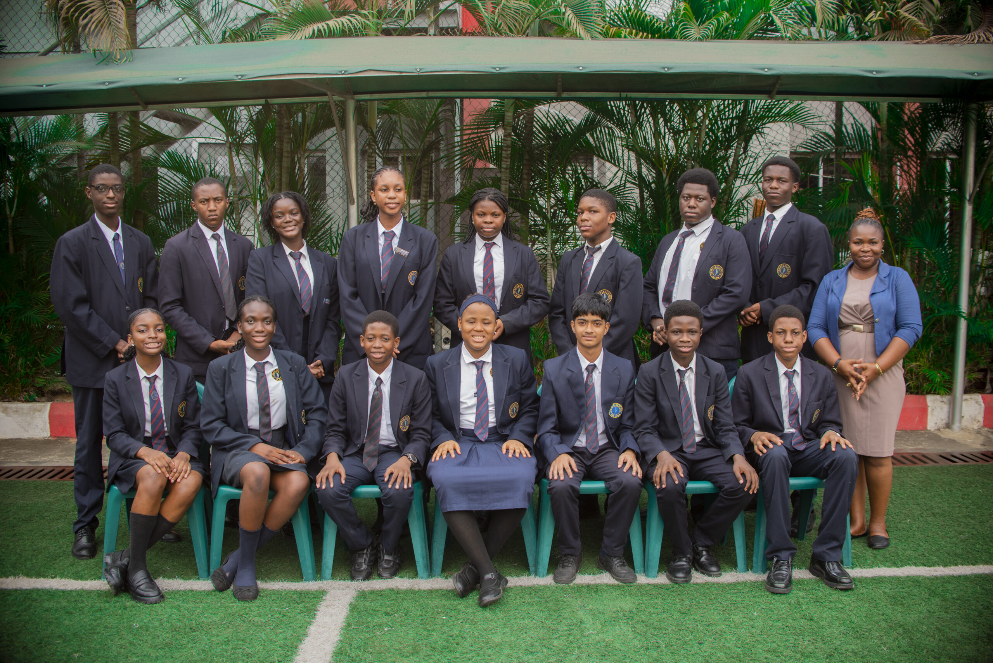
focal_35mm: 35
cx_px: 496
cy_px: 332
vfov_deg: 37.9
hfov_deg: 54.4
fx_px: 966
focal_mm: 35
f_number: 4
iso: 250
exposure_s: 1/200
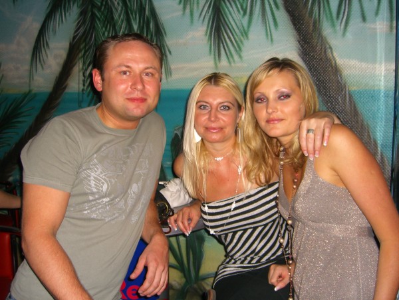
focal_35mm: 38
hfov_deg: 49.0
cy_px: 150
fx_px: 438
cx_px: 200
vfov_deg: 37.7
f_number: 2.8
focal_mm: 7.9
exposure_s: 1/60
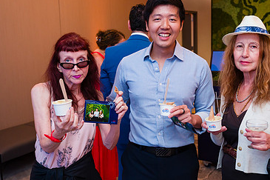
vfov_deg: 30.5
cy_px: 80
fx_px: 330
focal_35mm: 44
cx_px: 160
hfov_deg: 44.3
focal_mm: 26
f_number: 3.2
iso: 800
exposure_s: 1/160
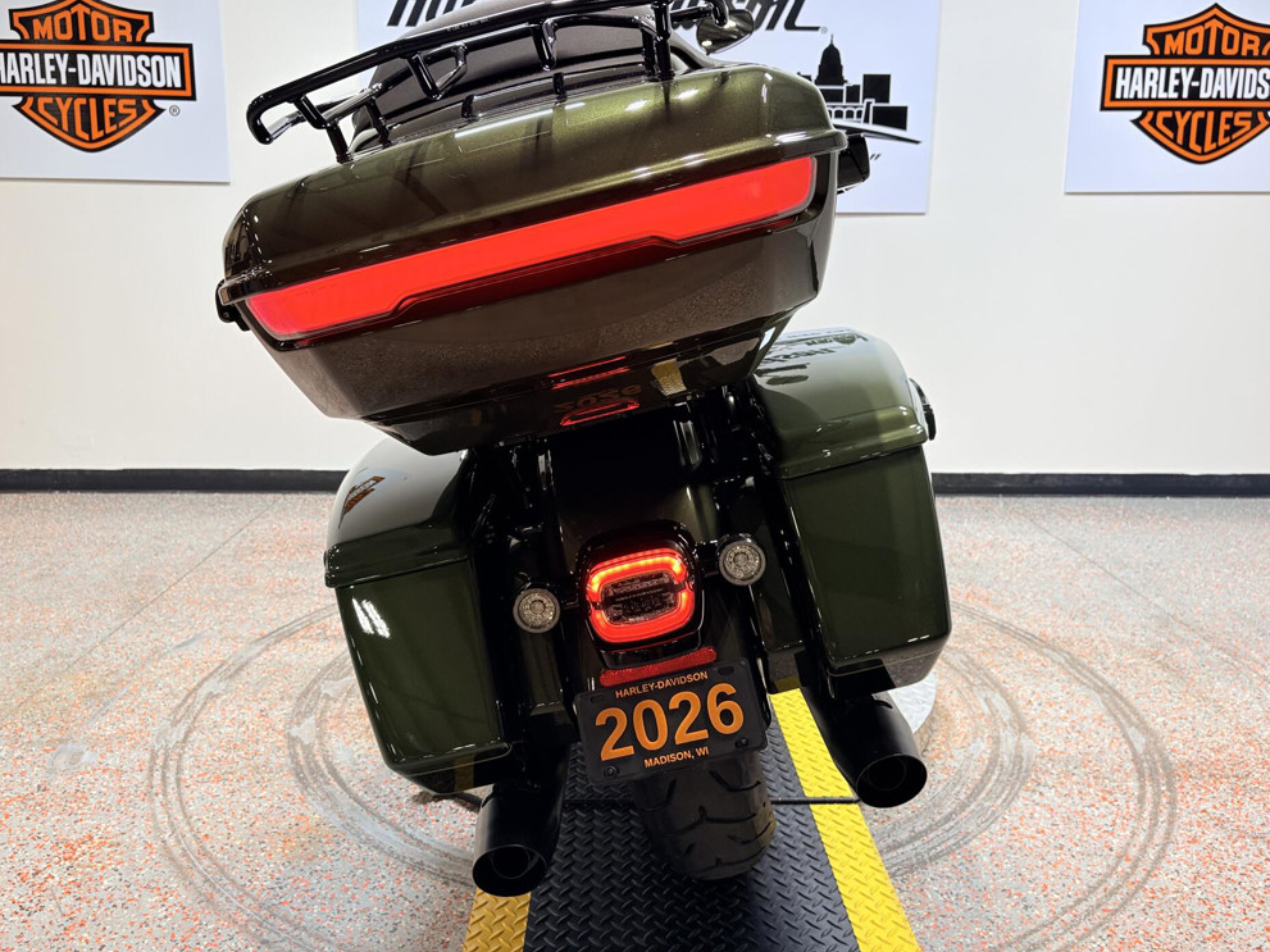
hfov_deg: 63.4
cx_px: 640
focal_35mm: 28
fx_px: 1027
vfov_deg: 49.7
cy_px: 442
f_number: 1.6
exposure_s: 1/117
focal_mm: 5.96
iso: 50
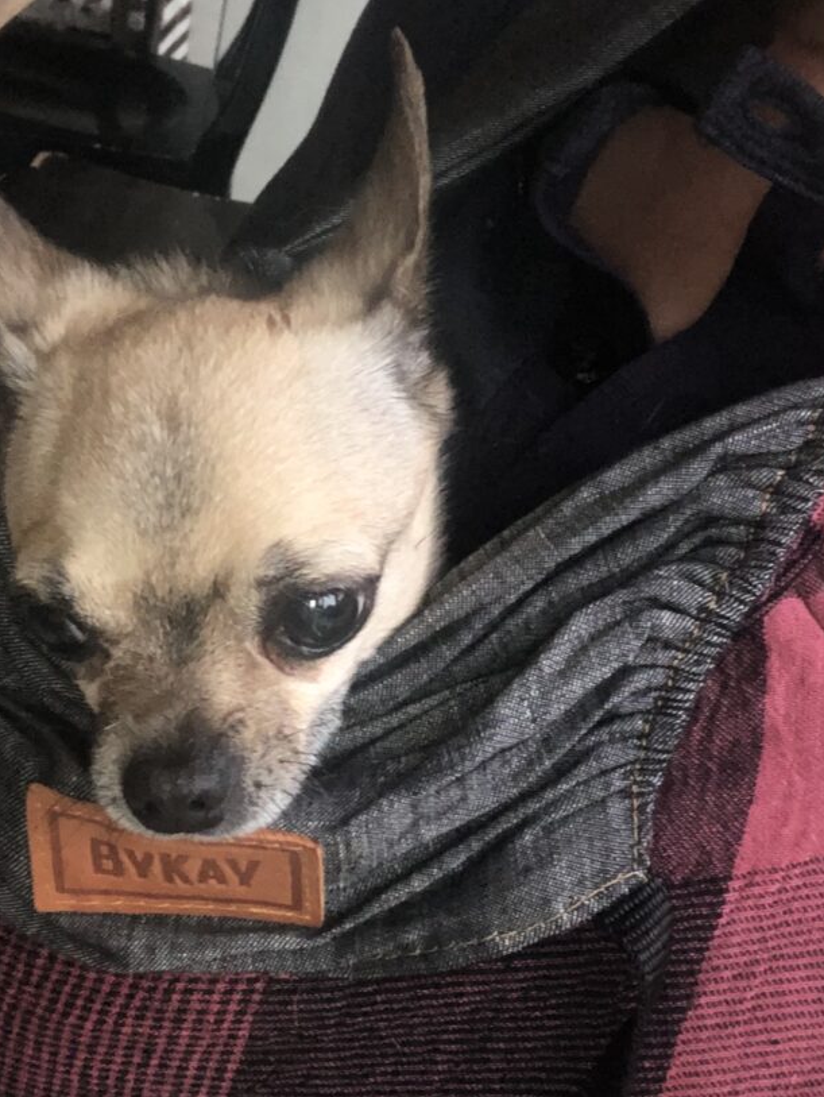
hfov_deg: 23.3
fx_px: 1997
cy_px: 517
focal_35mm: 63
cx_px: 352
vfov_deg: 30.7
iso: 160
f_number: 2.2
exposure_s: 1/33
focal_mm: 2.87
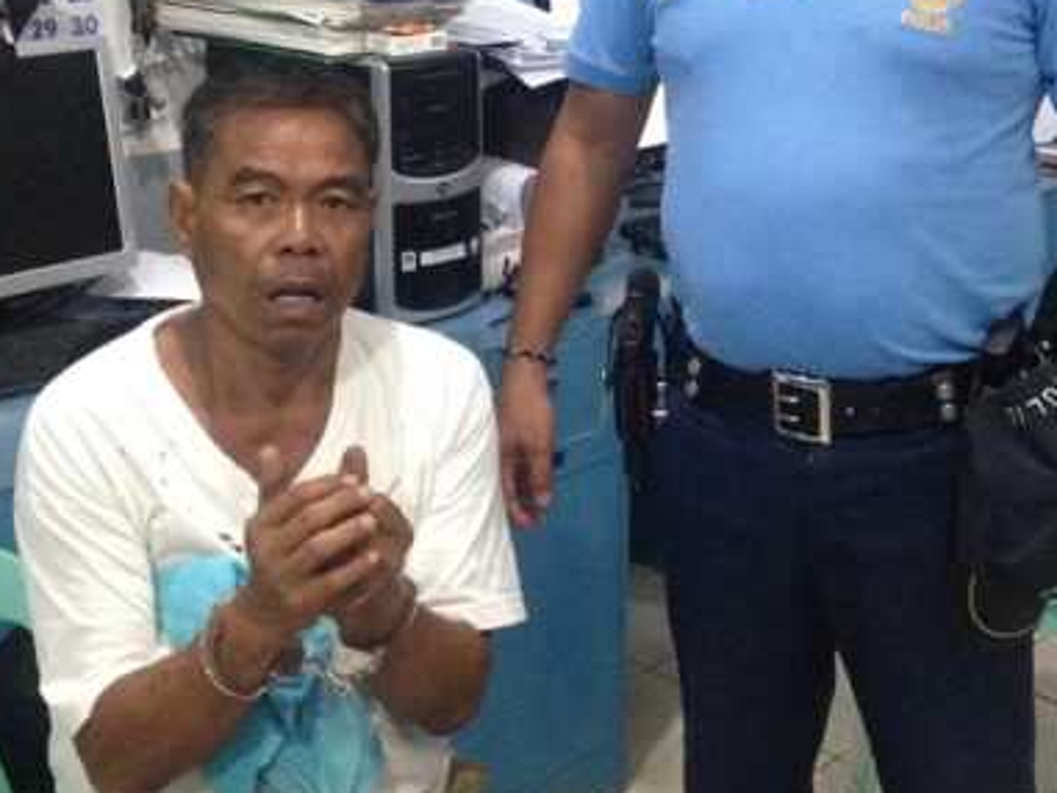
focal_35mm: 65
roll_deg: -0.7
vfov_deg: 22.4
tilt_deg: -12.1
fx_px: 1985
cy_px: 212
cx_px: 610
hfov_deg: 29.8
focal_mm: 4.12
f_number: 2.4
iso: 500
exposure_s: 1/15
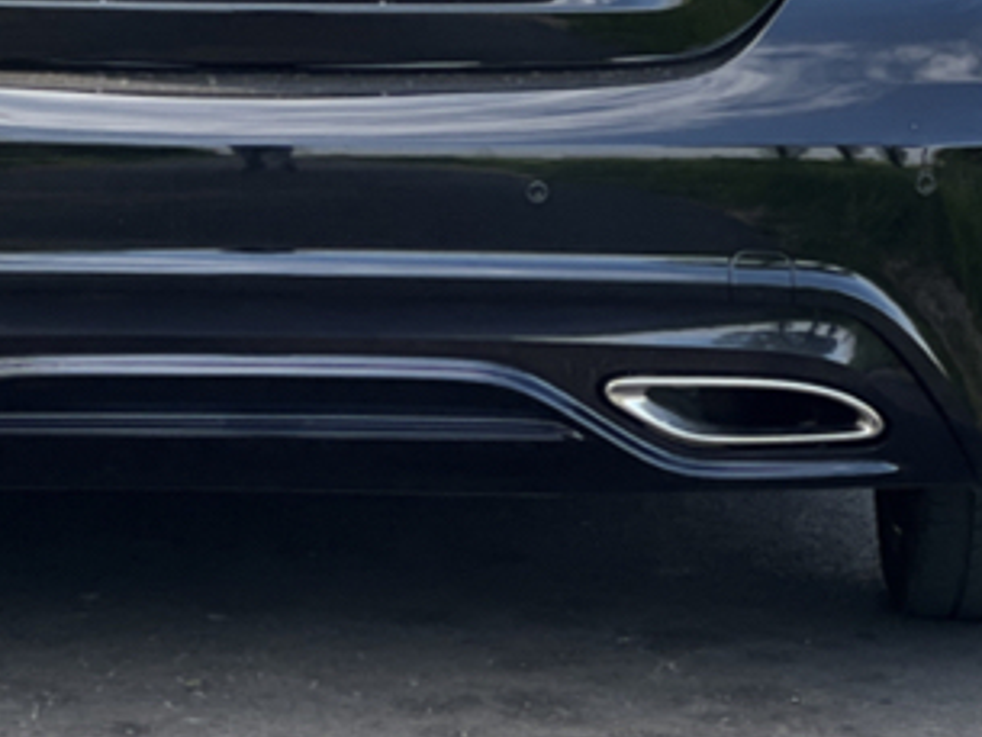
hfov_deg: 8.6
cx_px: 243
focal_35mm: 229
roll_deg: +0.6
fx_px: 6499
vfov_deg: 6.5
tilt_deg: -5.6
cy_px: -19
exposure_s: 1/121
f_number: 2.8
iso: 32
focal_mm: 9
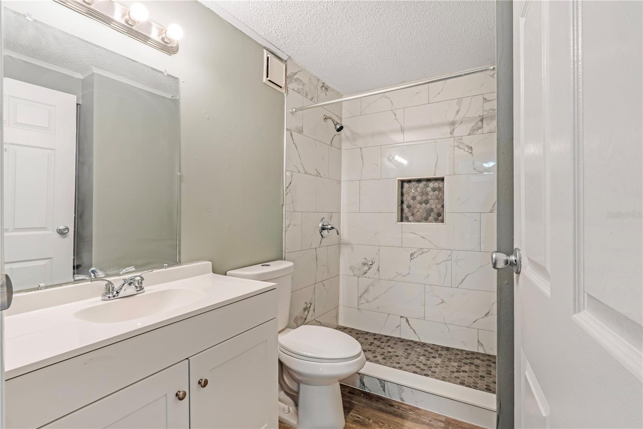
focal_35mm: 16
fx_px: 295
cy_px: 214
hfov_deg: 95.0
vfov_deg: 72.0
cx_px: 322
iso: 250
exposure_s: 1/125
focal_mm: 11
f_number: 9
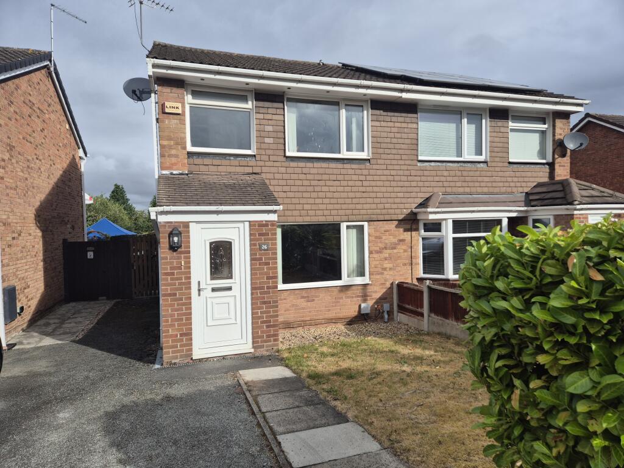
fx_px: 415
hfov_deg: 73.9
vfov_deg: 58.9
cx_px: 312
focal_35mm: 23
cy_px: 234
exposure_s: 1/1072
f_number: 1.8
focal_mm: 5.4
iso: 25
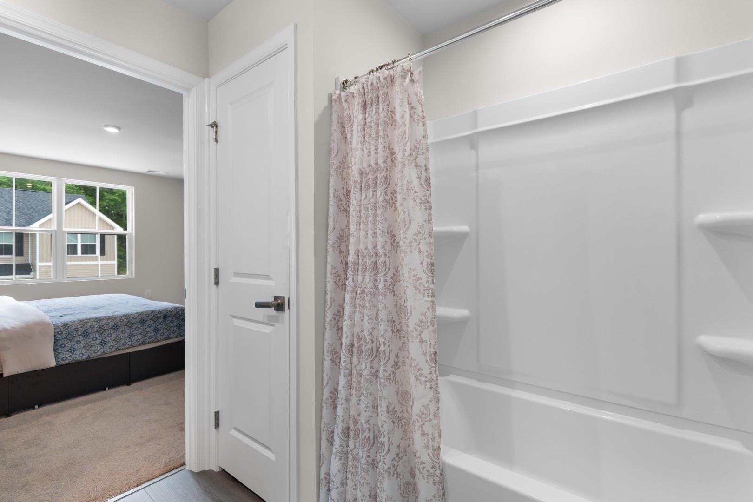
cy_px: 251
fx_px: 335
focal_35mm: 16
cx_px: 376
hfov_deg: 96.7
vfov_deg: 73.7
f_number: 4.8
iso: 100
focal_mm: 11
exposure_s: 1/13
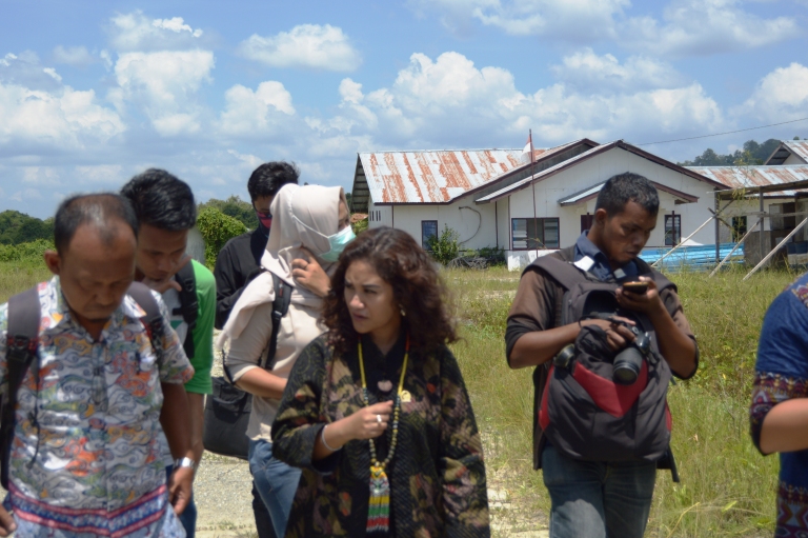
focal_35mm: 60
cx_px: 368
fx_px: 1346
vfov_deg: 22.6
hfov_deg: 33.4
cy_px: 302
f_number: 4.2
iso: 100
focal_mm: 30
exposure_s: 1/1000
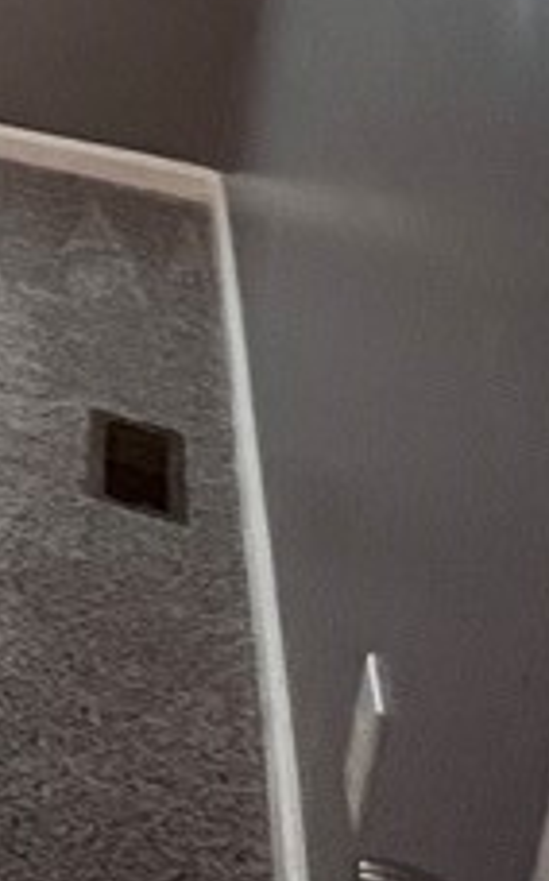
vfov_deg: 28.5
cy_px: -185
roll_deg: -1.9
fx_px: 1488
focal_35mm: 62
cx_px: -719
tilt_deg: -9.6
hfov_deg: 14.6
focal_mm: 1.57
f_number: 1.8
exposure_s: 1/60
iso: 500
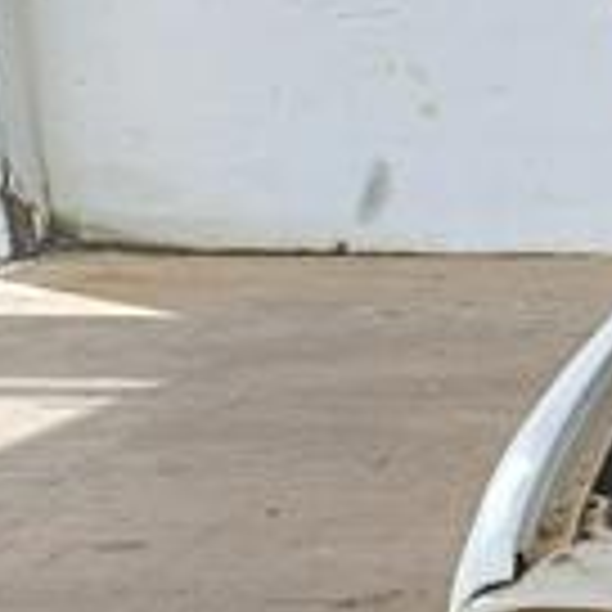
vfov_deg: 16.6
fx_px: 2080
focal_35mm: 104
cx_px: 1310
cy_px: 482
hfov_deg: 13.7
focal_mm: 4.65
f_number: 1.8
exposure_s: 1/236
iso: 50
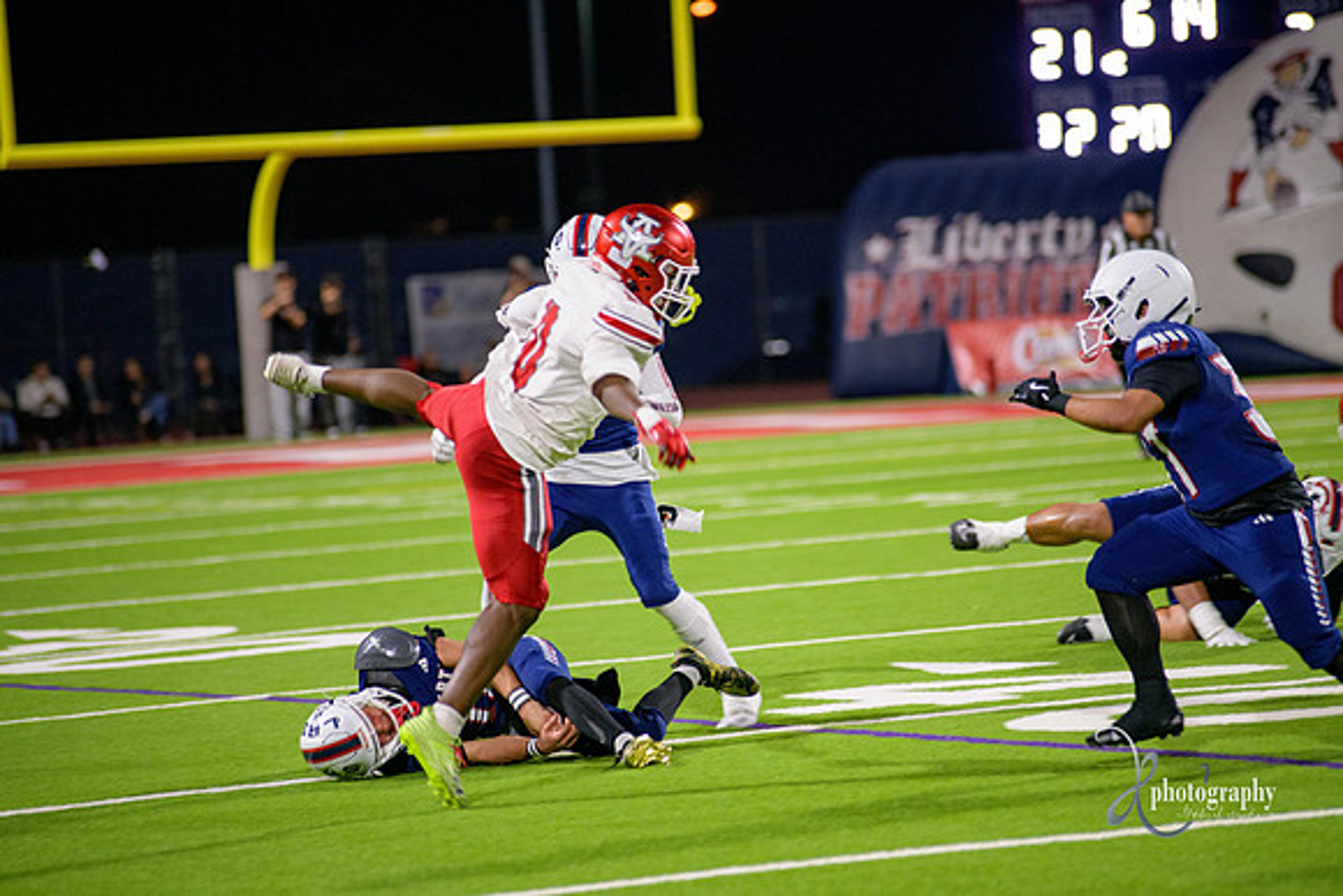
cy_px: 448
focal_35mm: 200
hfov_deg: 10.3
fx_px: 7463
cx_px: 672
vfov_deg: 6.9
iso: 2000
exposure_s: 1/320
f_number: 2.8
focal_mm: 200
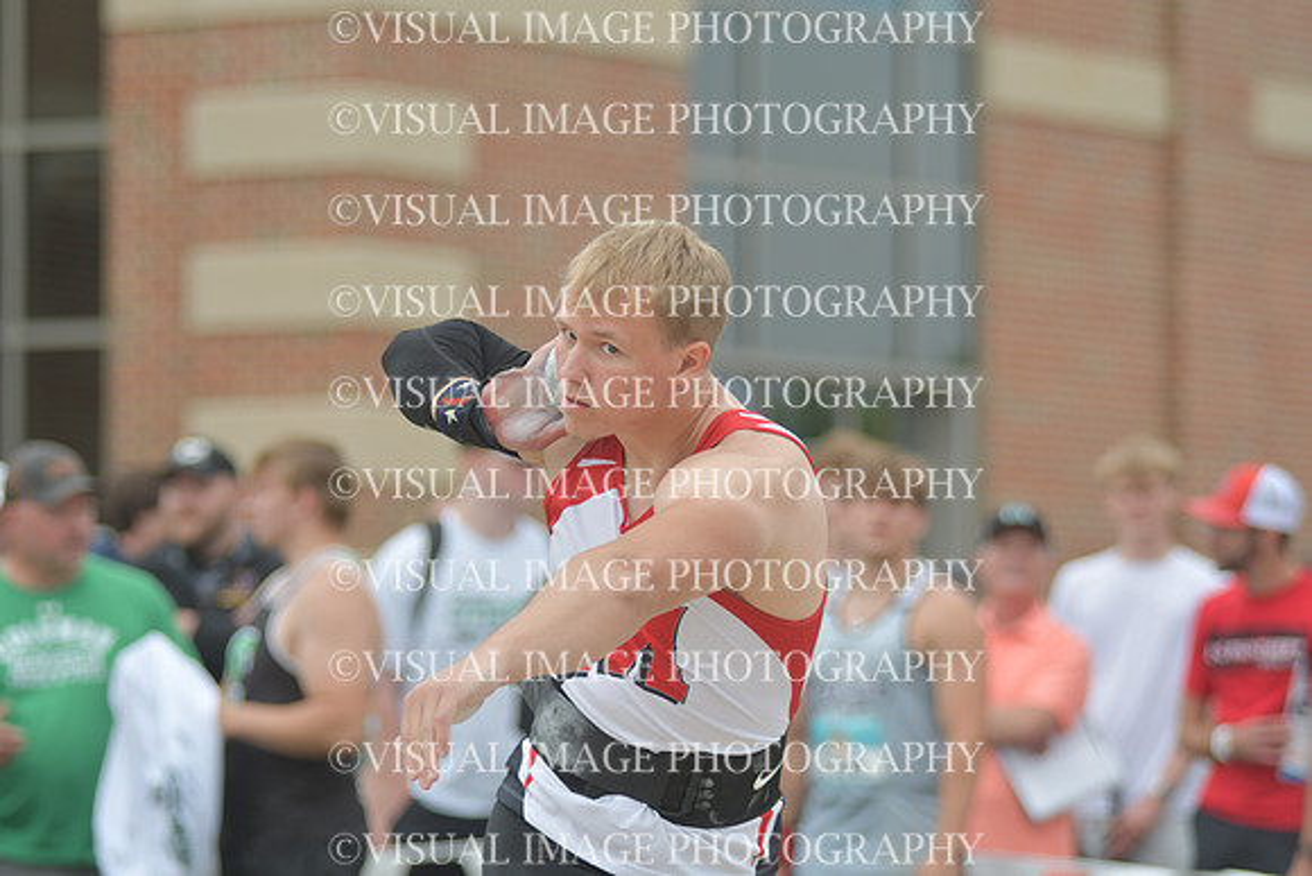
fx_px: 7363
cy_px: 438
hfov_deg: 10.2
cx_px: 656
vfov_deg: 6.8
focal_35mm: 202
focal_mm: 135
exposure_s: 1/2000
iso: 250
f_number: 2.8
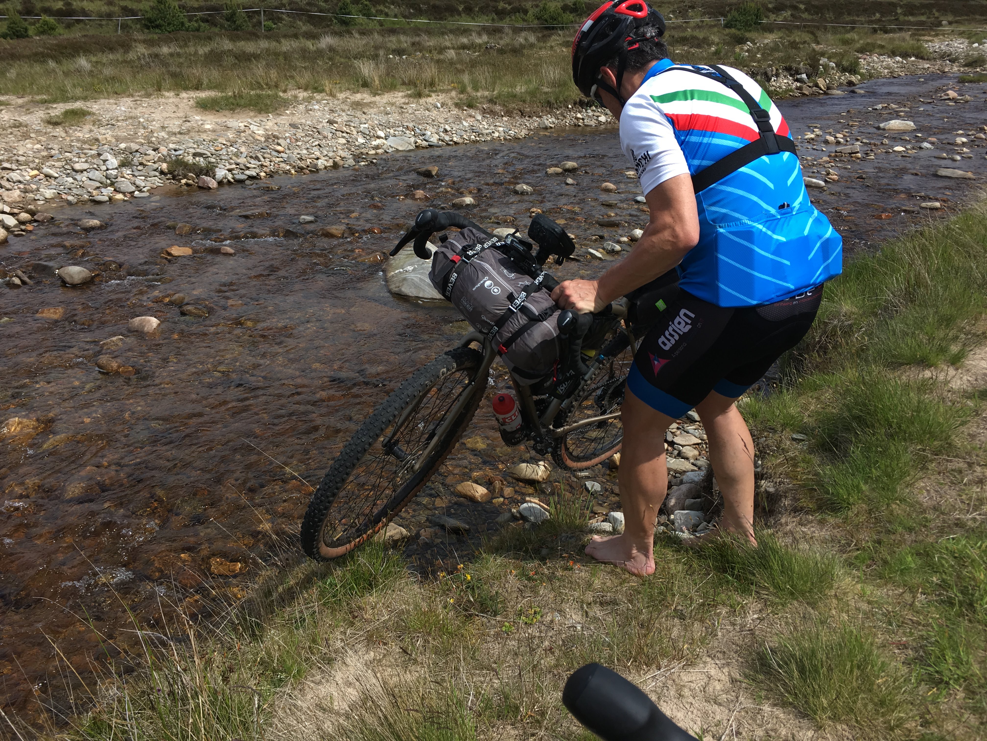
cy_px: 370
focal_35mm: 29
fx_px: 827
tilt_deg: -19.6
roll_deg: -2.0
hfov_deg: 61.7
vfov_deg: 48.2
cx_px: 494
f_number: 2.2
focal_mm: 4.15
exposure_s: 1/1304
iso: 25
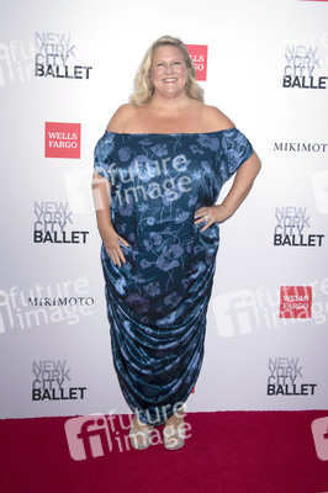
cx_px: 164
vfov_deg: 42.8
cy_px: 246
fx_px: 630
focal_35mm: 46
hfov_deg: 29.2
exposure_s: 1/200
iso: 640
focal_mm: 46
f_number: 6.3
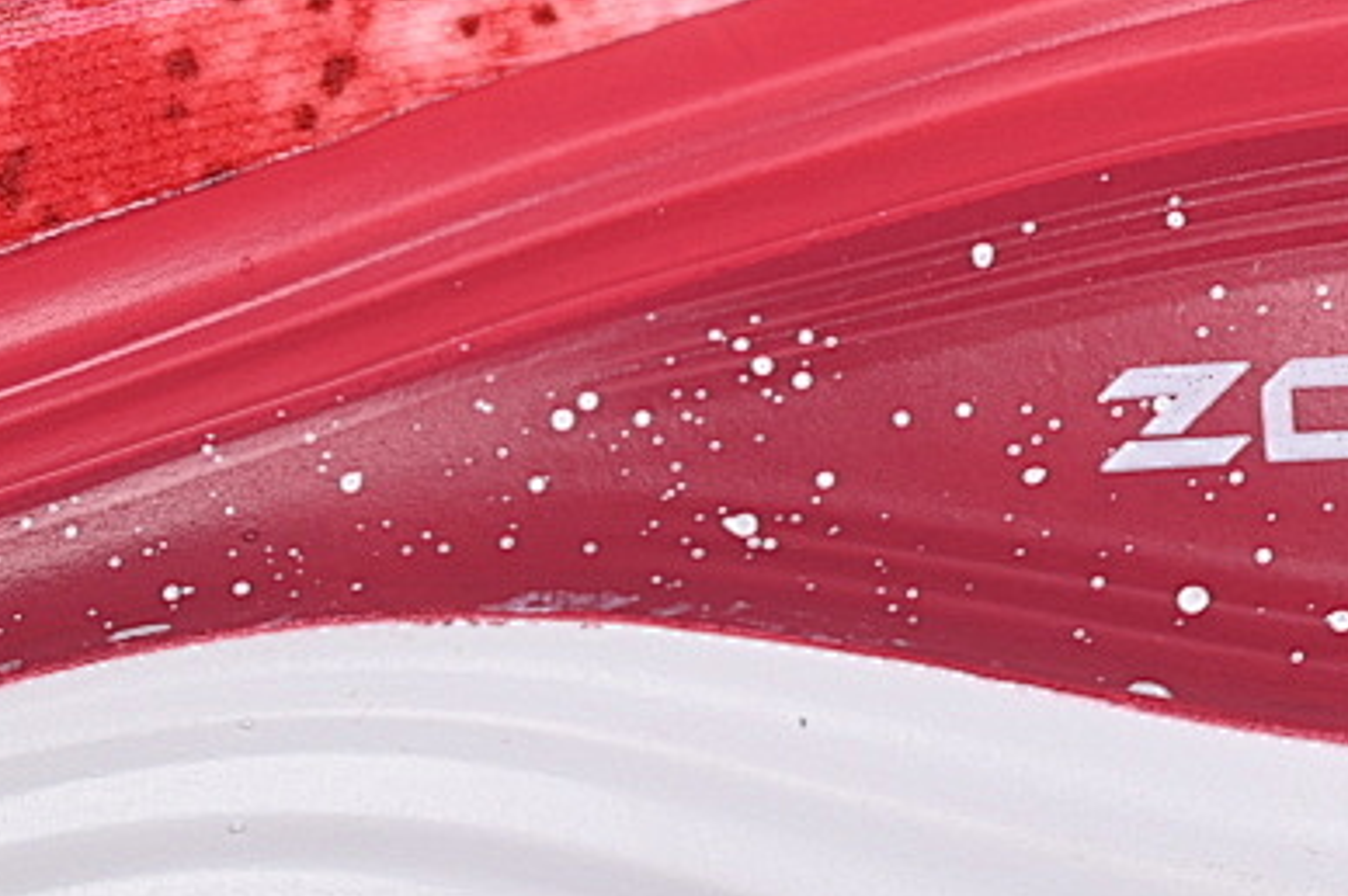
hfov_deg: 9.8
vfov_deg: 6.5
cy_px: -10
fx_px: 7819
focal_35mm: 209
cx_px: 431
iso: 160
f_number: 7.1
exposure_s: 1/80
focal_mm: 50
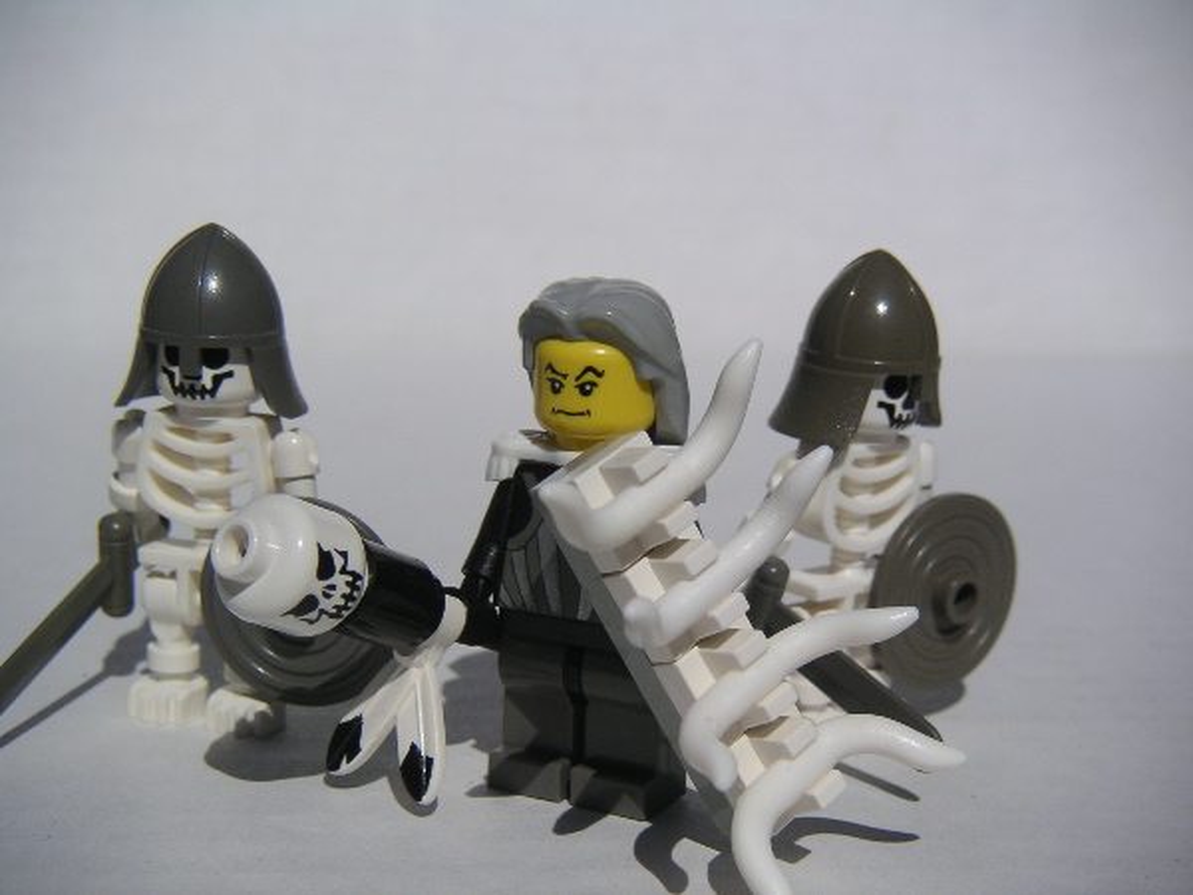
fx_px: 2068
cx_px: 596
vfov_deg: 24.4
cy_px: 448
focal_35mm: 60
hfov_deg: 32.2
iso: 50
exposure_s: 1/750
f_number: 6.7
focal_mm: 9.3
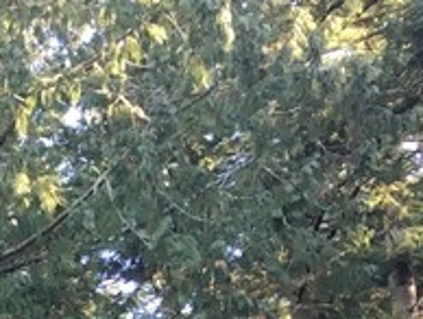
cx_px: -543
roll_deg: +0.2
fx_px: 1872
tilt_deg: +16.7
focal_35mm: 153
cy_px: 813
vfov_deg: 8.7
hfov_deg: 11.1
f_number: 2.2
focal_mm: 4.15
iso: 25
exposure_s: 1/40
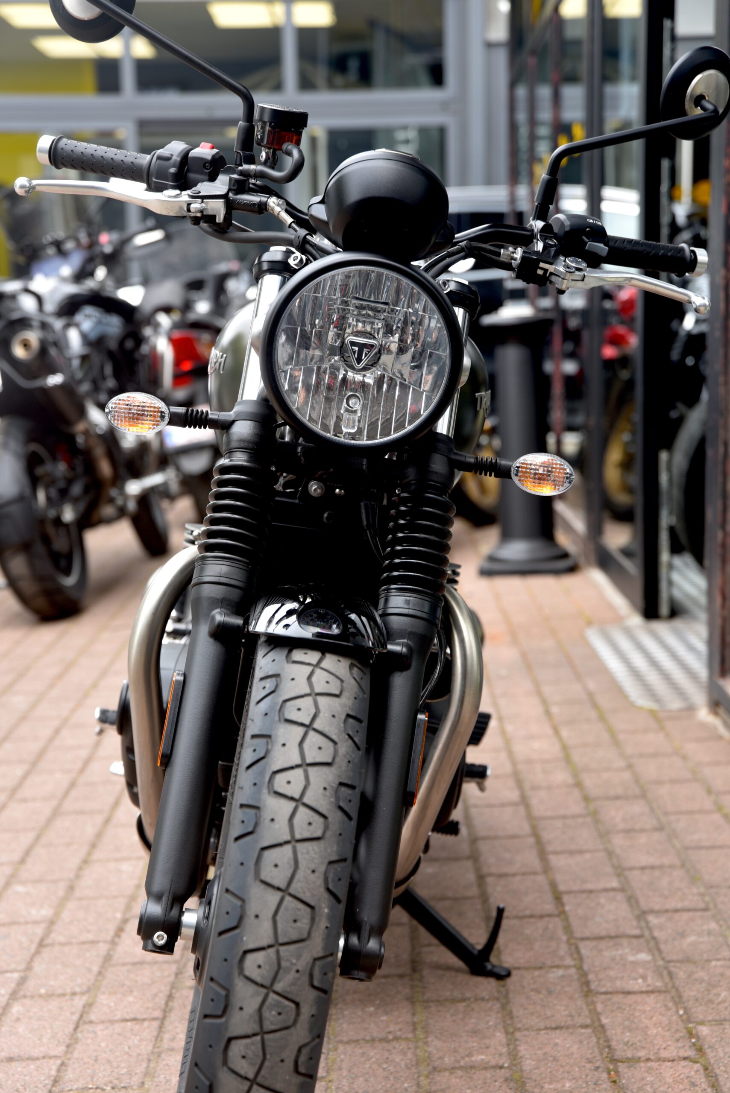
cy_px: 546
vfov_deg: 30.5
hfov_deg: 20.6
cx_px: 365
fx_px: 2005
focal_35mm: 66
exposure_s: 1/80
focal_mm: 66
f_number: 4.5
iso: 100
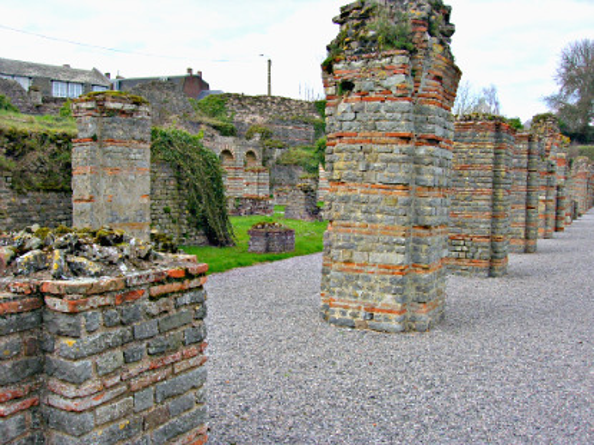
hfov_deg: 54.0
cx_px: 297
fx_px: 583
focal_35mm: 34
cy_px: 222
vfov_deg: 41.8
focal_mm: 5.7
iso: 50
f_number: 4.9
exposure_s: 1/91.3
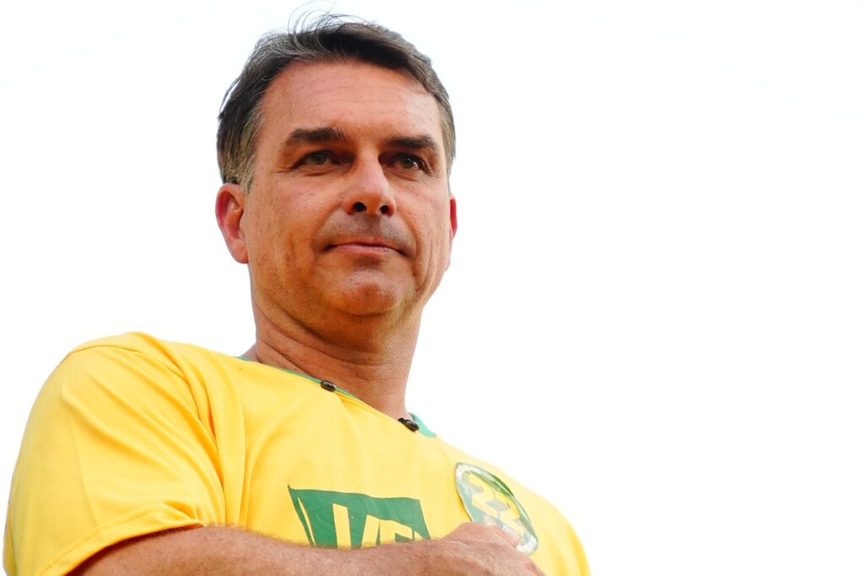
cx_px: 432
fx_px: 3768
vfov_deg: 8.7
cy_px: 288
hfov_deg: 13.1
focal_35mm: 157
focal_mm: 105
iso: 800
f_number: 4
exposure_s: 1/500
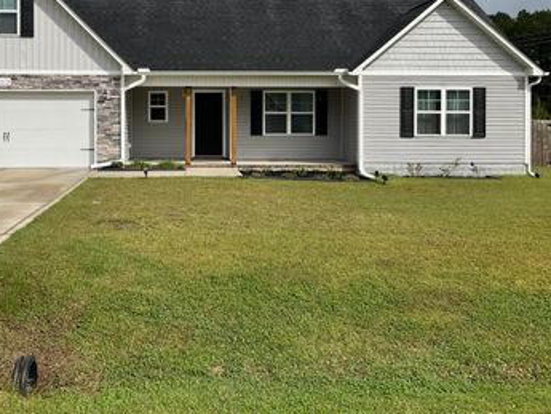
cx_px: 211
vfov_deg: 33.9
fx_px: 669
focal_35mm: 42
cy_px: 119
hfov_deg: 44.5
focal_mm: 3
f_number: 1.8
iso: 16
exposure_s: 1/4405
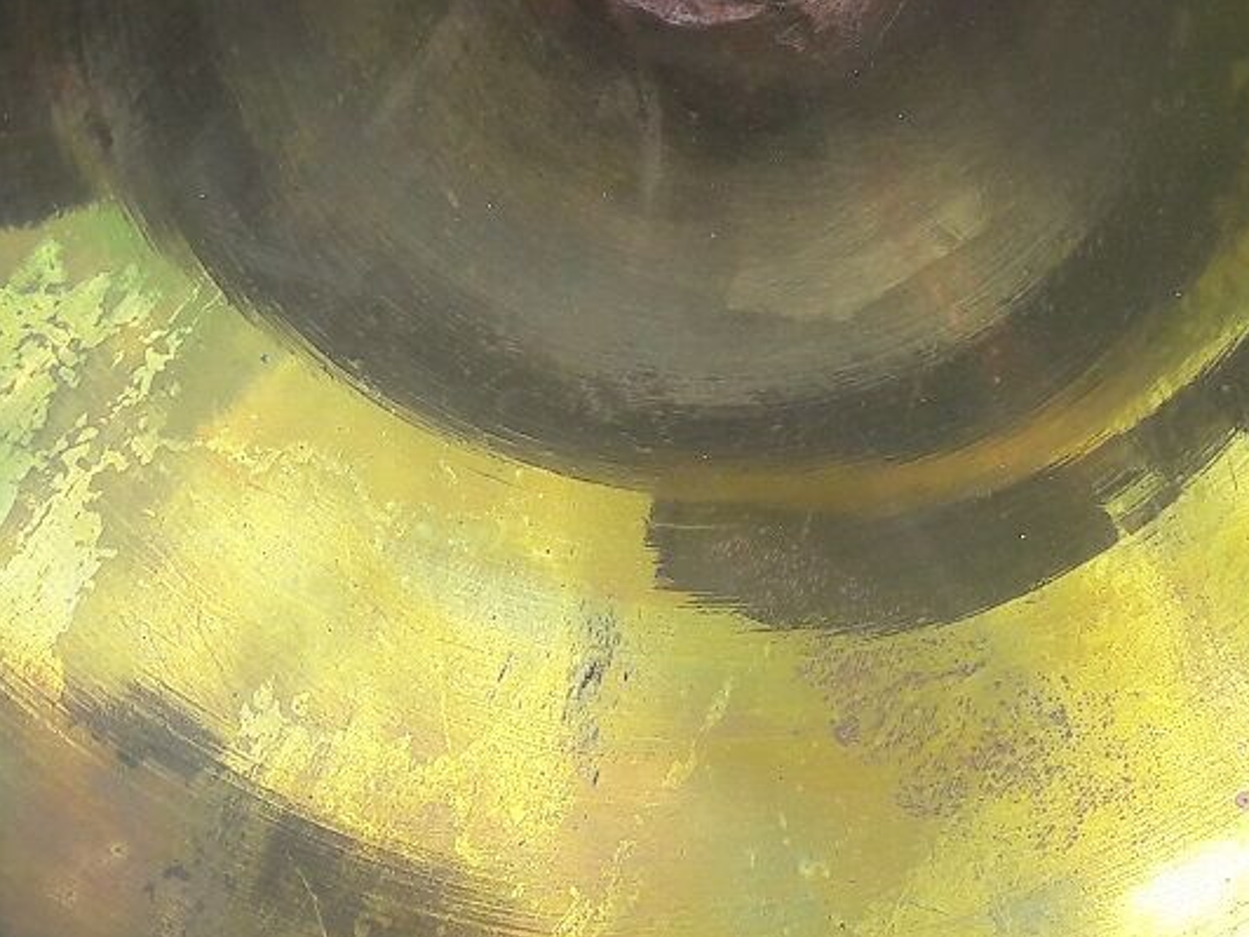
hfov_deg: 22.5
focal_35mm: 87
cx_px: 735
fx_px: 3139
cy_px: 4
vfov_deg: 16.6
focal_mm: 3.7
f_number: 1.9
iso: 40
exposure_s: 1/244
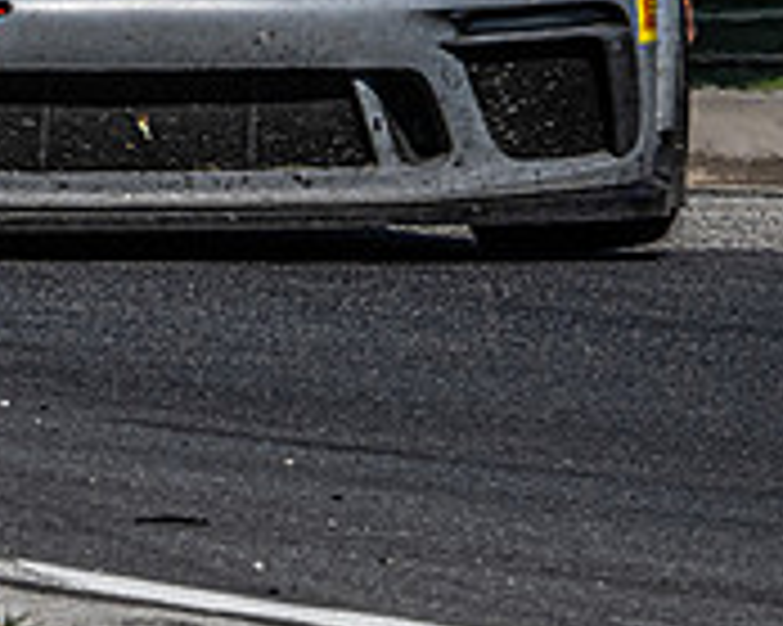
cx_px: -22
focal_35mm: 1958
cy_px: 47
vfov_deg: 0.8
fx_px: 45349
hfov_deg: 1.0
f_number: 14
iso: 400
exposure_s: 1/500
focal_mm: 300
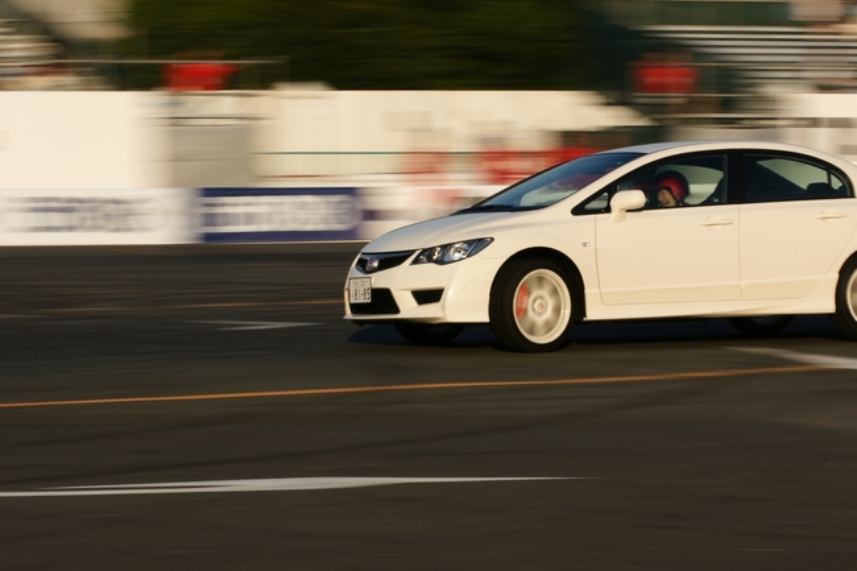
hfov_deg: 13.0
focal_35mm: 158
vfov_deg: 8.7
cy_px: 286
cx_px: 428
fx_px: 3748
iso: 100
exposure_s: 1/40
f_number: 20
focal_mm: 105
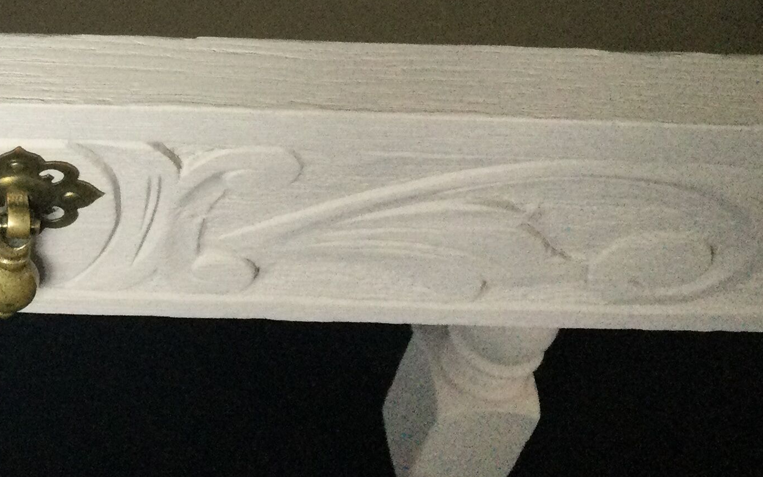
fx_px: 1622
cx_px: -25
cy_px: -97
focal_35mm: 78
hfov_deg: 25.0
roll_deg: -3.1
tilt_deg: -43.2
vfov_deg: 16.1
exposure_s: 1/33
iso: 160
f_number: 2.4
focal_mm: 3.3
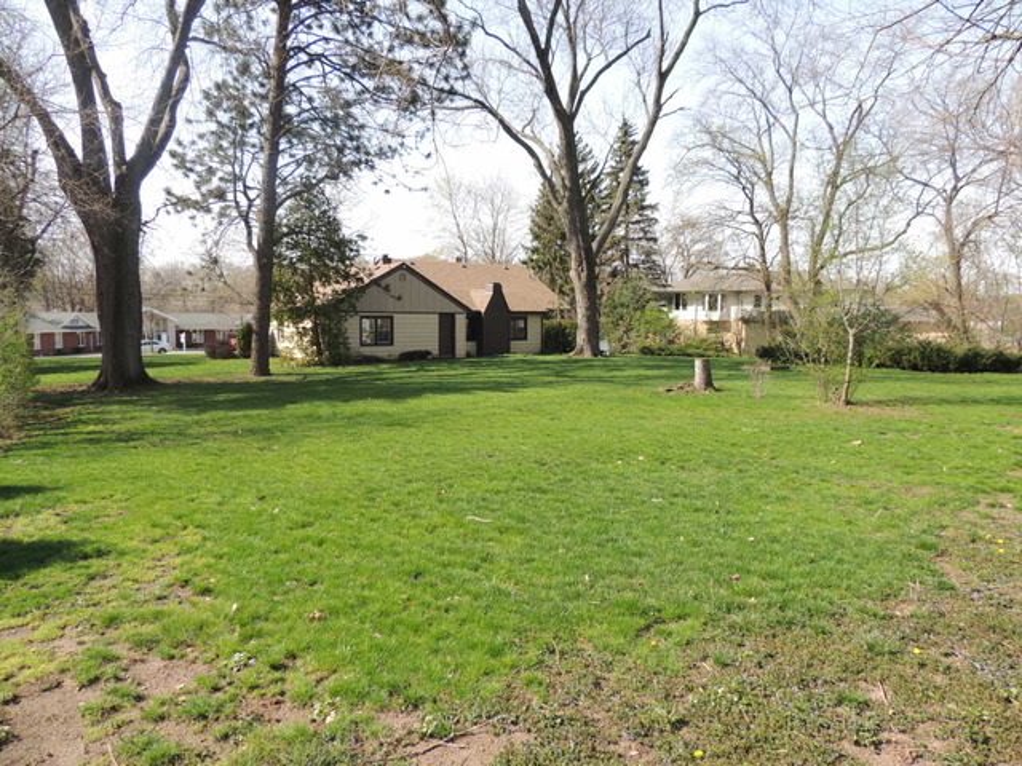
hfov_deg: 71.6
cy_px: 383
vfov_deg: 56.8
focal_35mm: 24
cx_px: 511
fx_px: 709
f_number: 3
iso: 100
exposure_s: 1/500
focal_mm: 4.3
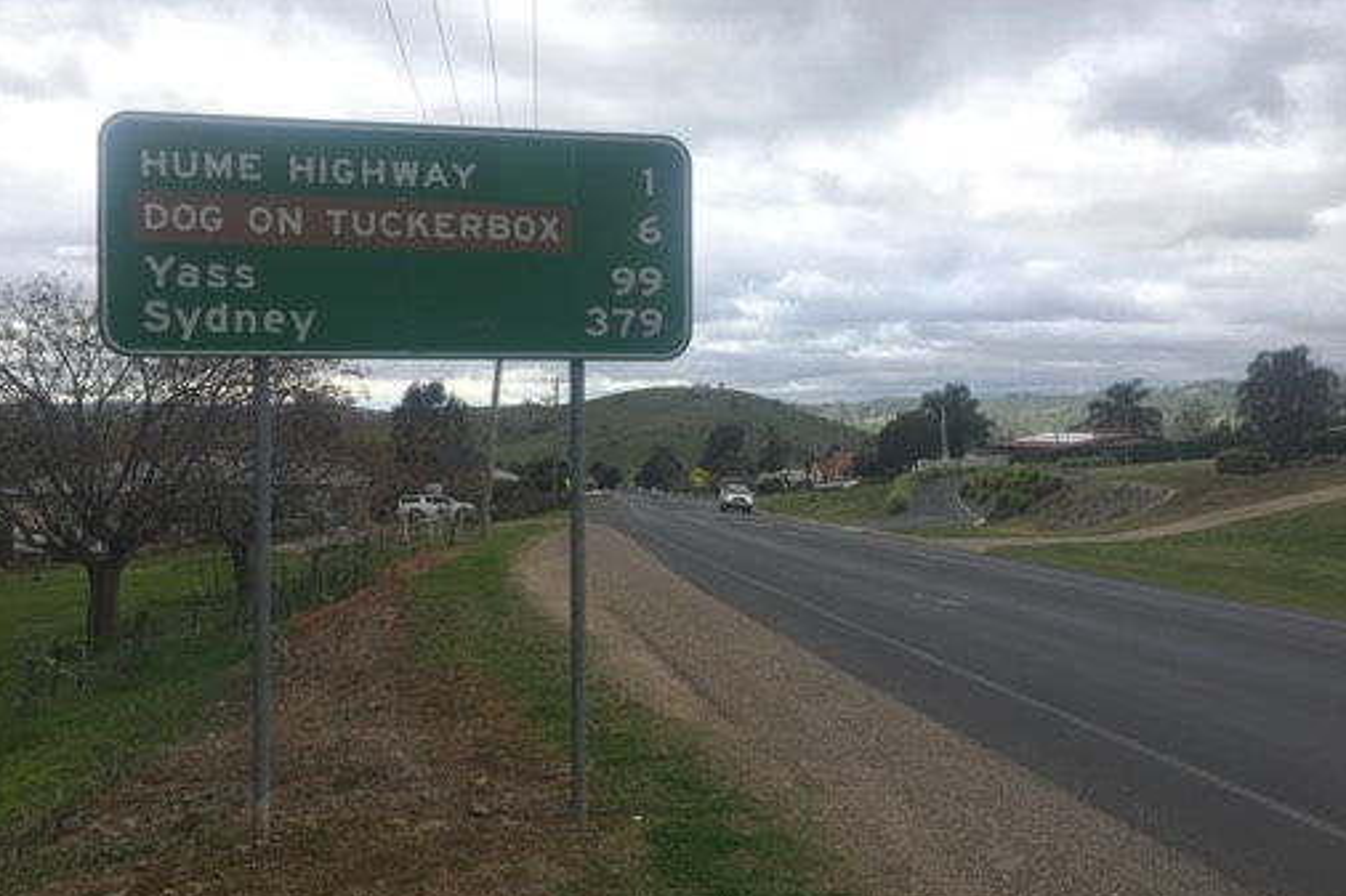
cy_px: 452
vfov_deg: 42.3
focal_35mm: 31
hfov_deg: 60.3
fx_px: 1159
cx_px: 681
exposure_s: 1/520
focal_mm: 4.15
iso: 32
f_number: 2.2
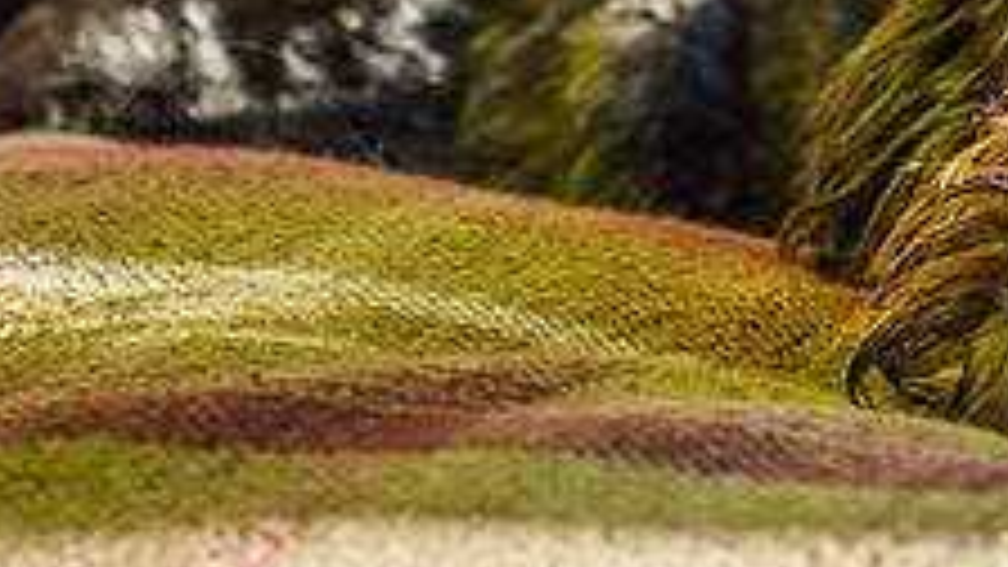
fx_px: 5720
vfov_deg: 5.7
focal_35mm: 214
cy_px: 131
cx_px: 1112
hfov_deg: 10.0
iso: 200
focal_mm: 38
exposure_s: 1/500
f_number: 2.8
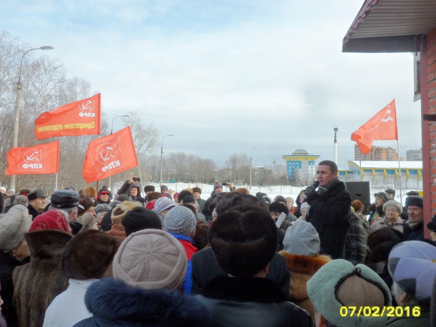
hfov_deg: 58.2
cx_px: 191
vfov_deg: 45.4
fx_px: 390
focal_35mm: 31
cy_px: 160
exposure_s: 1/250
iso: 80
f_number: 3.5
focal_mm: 4.9
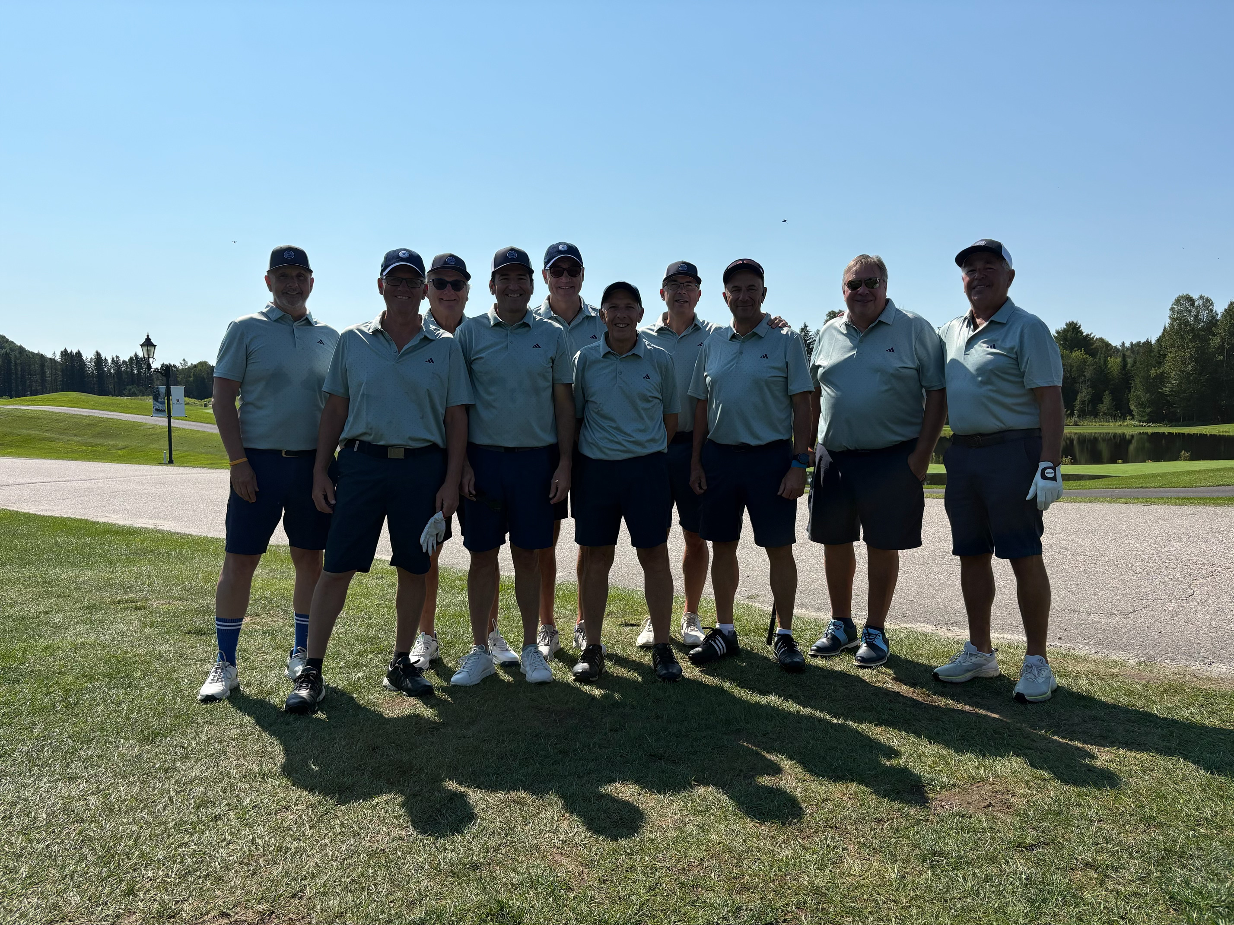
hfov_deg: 67.3
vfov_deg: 53.1
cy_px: 462
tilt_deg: -3.4
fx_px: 927
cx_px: 617
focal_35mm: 26
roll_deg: +1.2
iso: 50
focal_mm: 5.96
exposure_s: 1/5814
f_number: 1.6
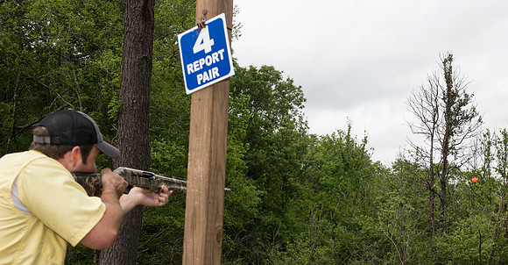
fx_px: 740
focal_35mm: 56
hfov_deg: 37.3
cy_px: 187
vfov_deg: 20.2
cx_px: 351
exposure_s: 1/250
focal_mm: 38
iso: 160
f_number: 9
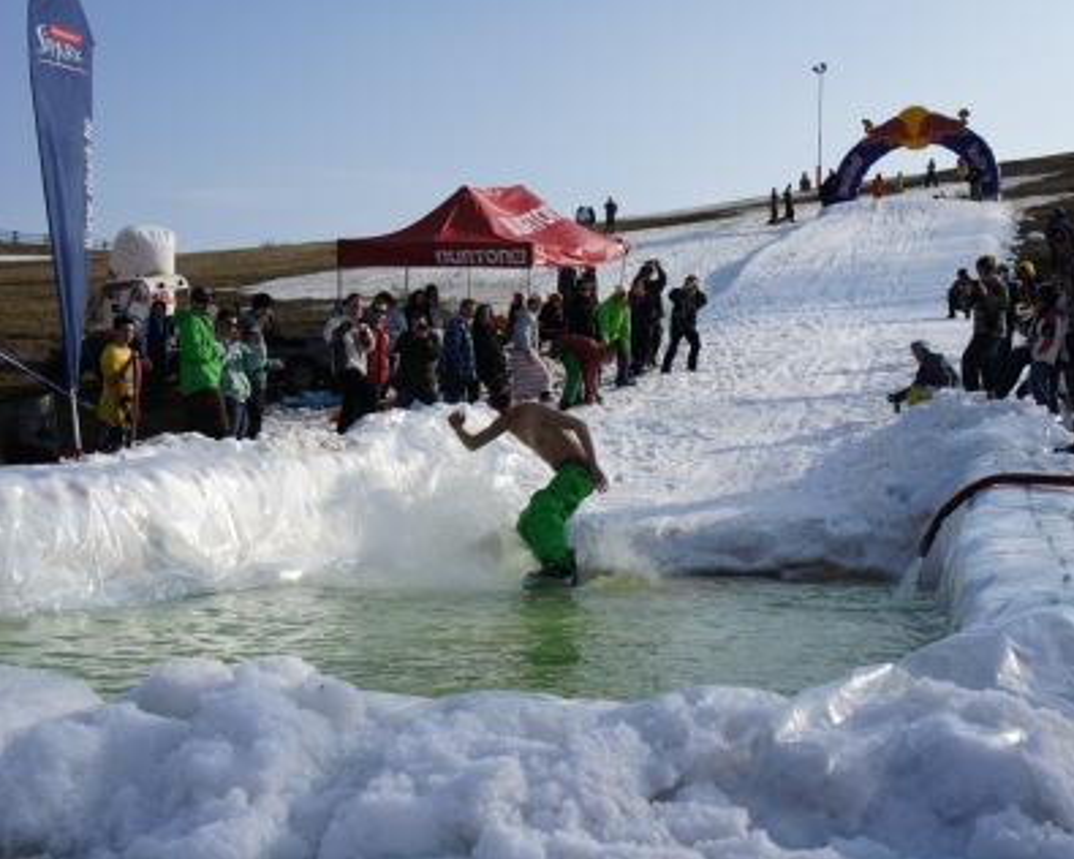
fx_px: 1576
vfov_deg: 30.5
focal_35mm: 50
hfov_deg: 37.6
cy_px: 427
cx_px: 563
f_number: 13
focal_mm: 29
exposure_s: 1/320
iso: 200
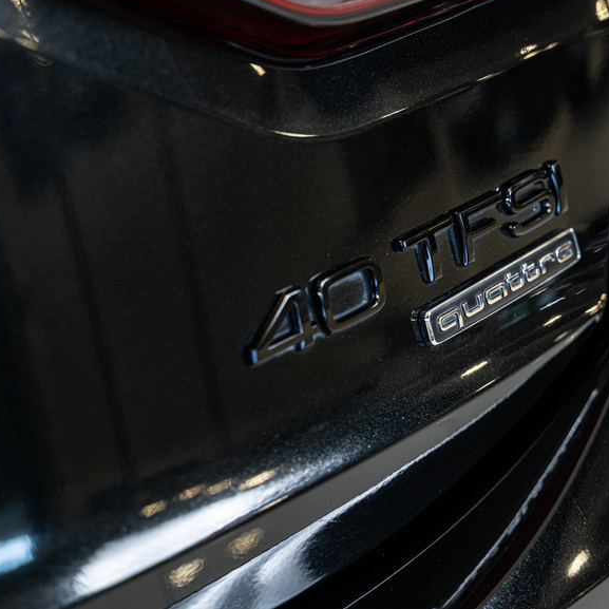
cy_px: 250
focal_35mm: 113
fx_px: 2249
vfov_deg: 15.4
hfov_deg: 15.4
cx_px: 443
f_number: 4
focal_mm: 75
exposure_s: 1/160
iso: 640
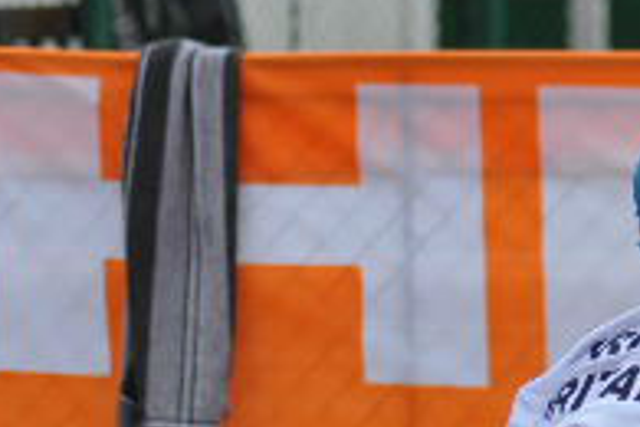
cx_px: 771
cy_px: 368
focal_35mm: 813
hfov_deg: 2.5
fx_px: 14446
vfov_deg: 1.7
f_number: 4.5
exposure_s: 1/1250
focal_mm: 165
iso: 400
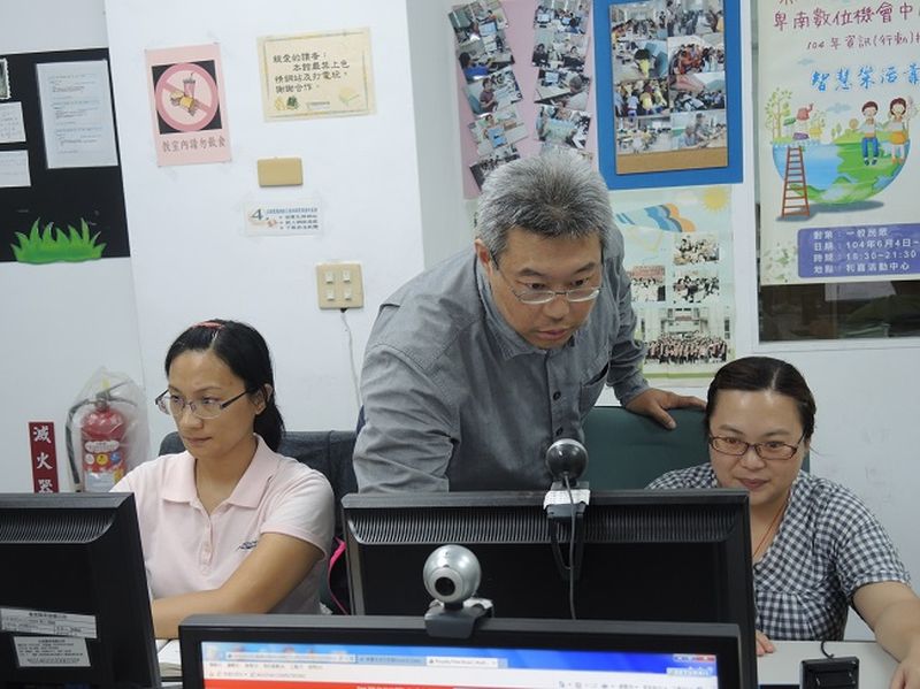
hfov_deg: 44.8
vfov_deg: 34.3
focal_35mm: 42
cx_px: 460
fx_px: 1116
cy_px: 344
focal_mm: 9
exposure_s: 1/50
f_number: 2.5
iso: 250
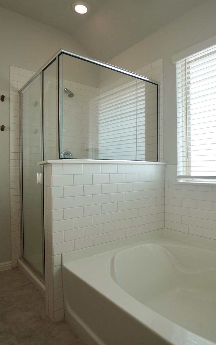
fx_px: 217
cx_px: 134
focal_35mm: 23
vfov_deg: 77.2
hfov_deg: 52.5
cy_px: 172
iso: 250
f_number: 4
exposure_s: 1/100
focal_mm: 10
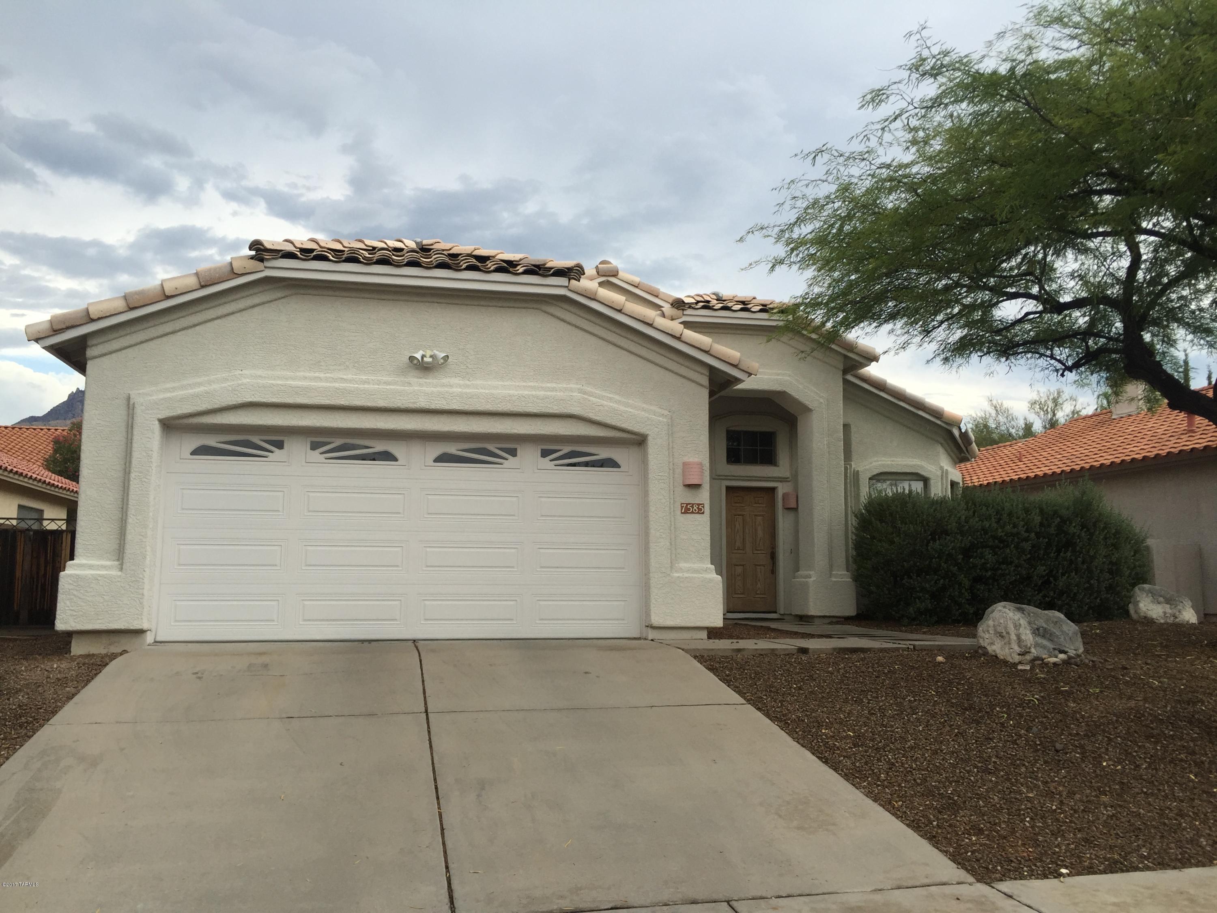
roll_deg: -0.6
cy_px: 456
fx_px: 1020
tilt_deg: +7.2
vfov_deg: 48.2
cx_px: 608
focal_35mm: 29
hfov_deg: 61.7
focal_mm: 4.15
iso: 32
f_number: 2.2
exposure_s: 1/542
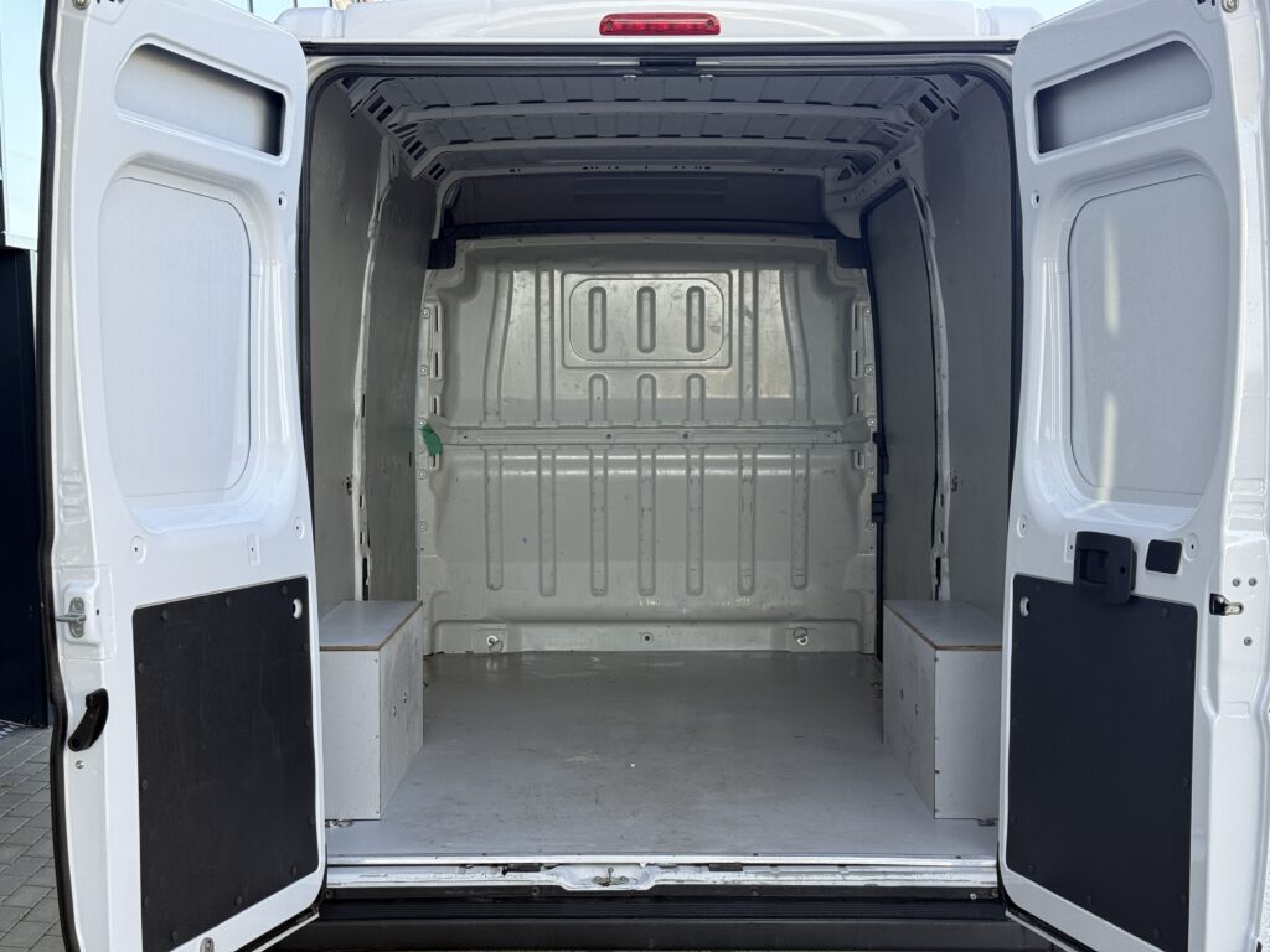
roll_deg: +1.1
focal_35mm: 48
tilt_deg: -3.9
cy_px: 476
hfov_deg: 39.7
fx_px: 1761
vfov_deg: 30.3
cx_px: 635
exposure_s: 1/320
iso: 80
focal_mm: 6.76
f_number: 1.78
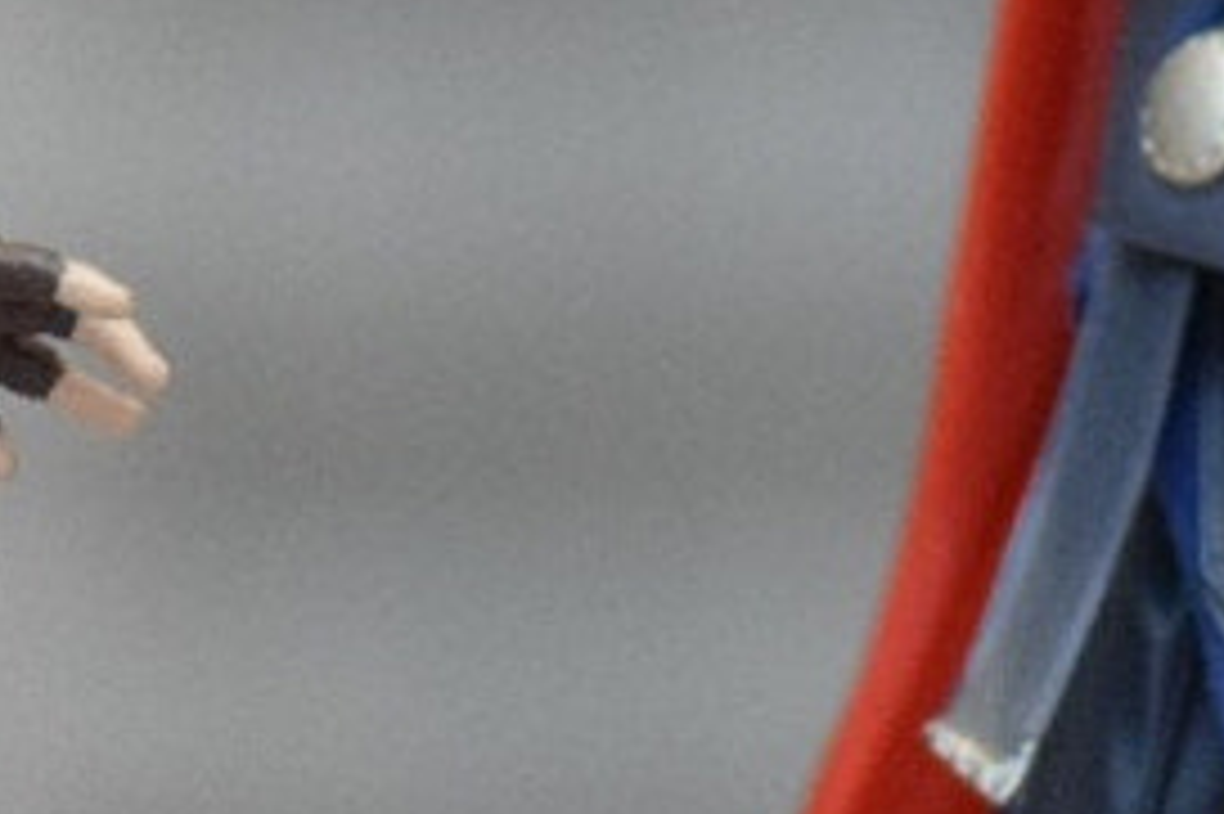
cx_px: 302
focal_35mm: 1500
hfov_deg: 1.4
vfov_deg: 0.9
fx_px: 50967
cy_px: 578
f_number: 10
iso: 2500
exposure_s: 1/60
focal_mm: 170
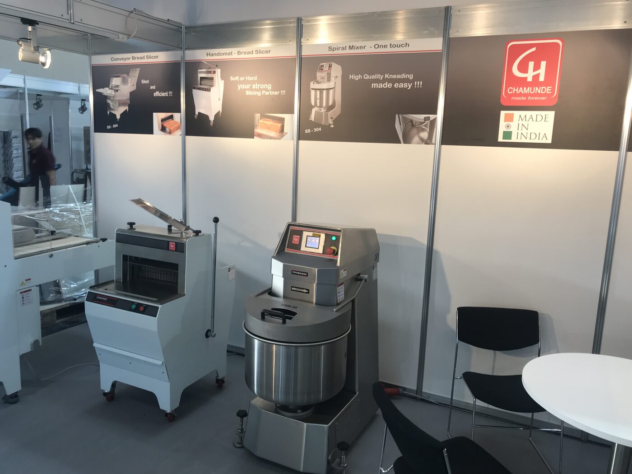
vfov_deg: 49.7
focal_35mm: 28
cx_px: 316
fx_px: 511
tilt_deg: -9.0
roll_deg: -2.3
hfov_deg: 63.4
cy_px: 237
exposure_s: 1/50
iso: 25
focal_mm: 3.99
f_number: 1.8
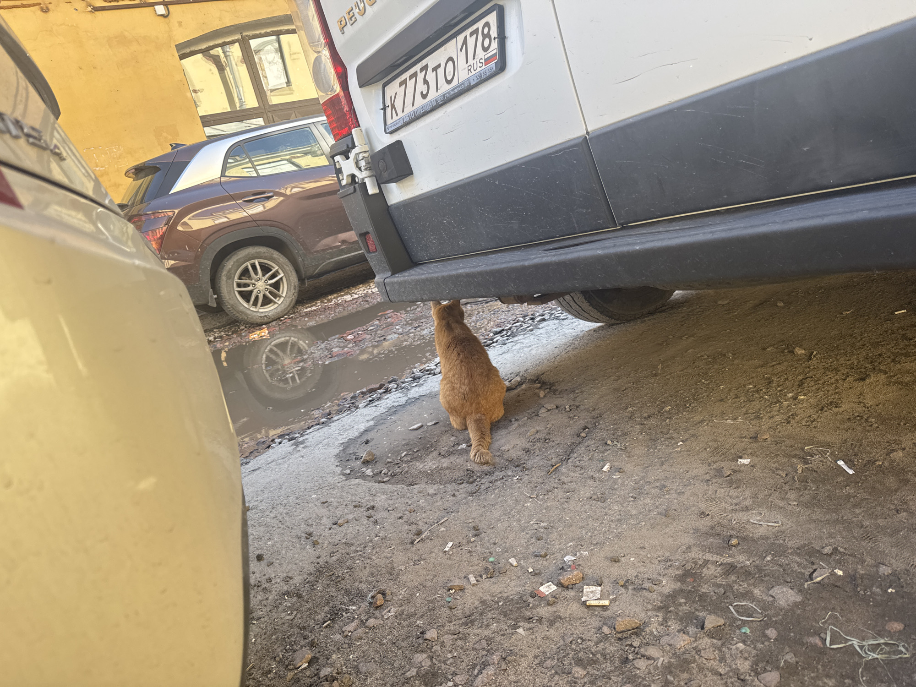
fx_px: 635
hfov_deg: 71.6
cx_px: 458
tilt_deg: -13.5
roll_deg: +14.6
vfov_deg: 56.8
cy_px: 344
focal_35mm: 24
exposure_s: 1/364
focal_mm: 6.76
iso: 80
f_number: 1.78
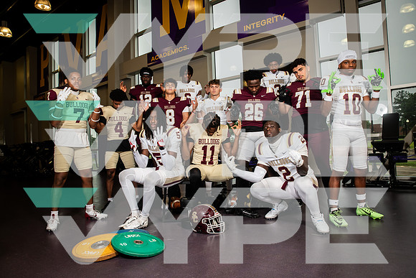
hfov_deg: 73.7
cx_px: 208
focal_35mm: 24
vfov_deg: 53.2
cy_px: 139
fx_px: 277
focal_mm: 24
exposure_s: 1/250
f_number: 5.6
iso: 500
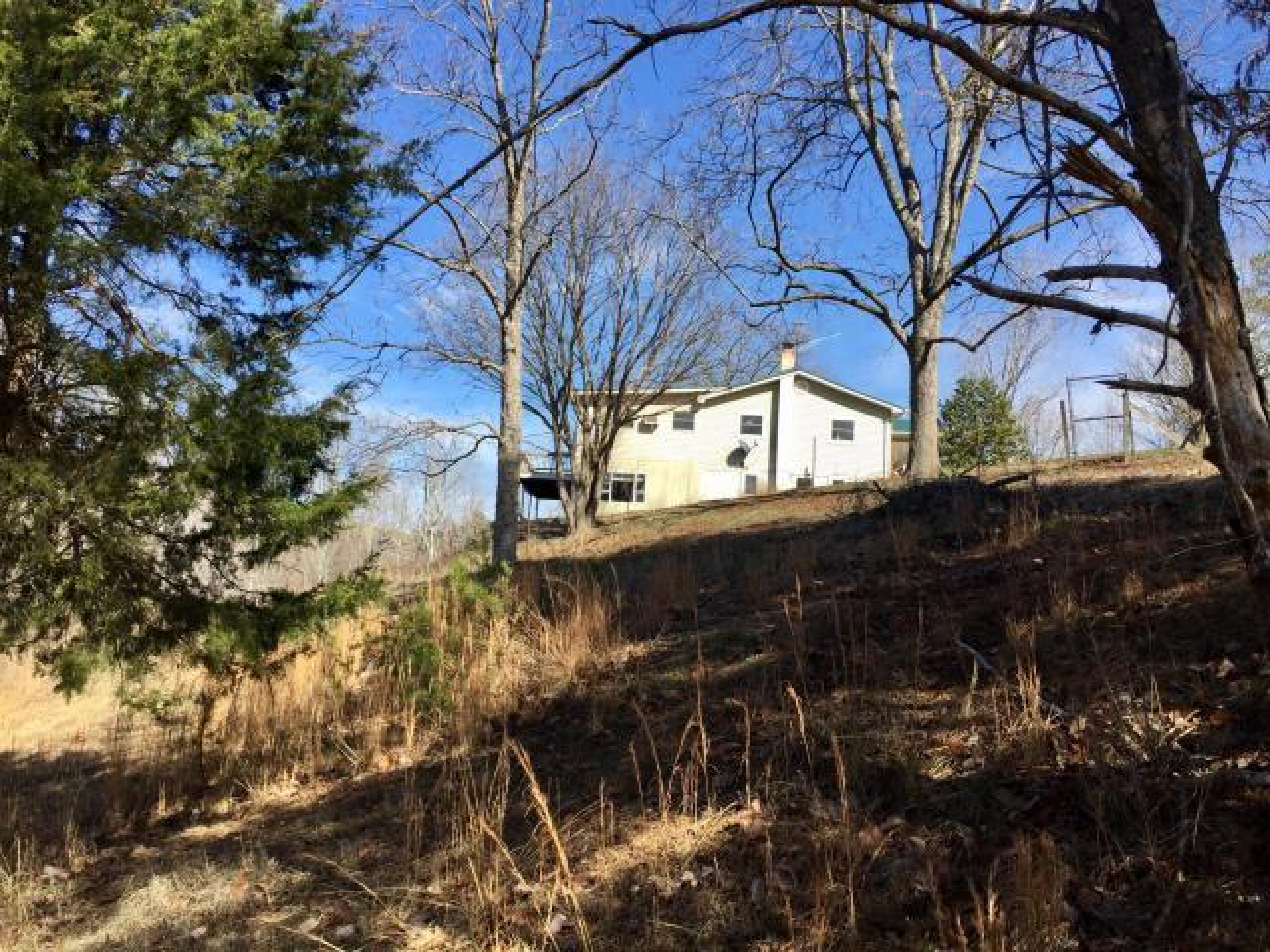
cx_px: 635
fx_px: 1064
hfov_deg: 61.7
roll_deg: -4.0
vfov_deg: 48.2
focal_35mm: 29
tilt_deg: +10.6
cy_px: 476
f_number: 2.2
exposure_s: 1/1163
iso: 32
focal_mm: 4.15
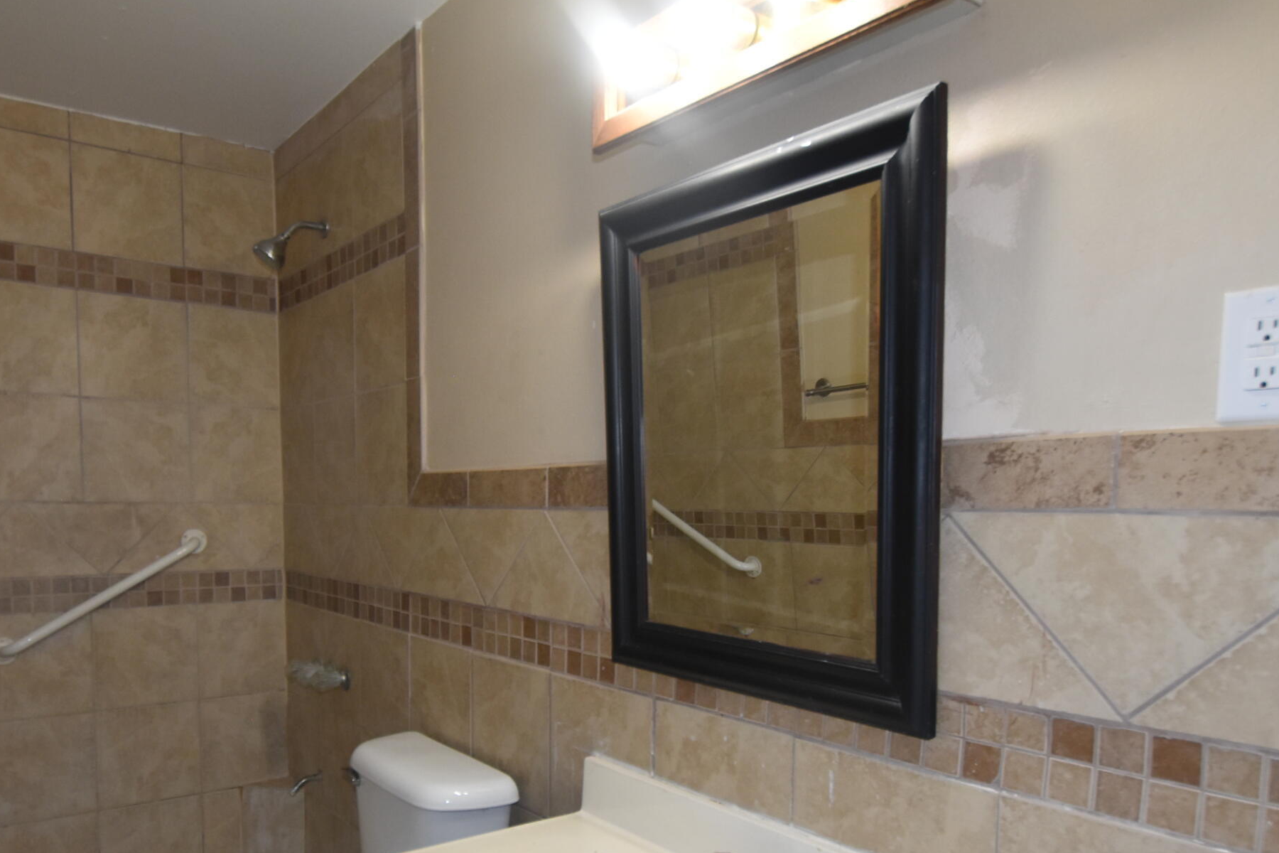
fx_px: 888
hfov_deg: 70.2
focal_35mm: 25
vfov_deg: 50.0
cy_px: 594
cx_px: 468
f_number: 4.5
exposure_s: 1/80
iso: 800
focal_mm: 10
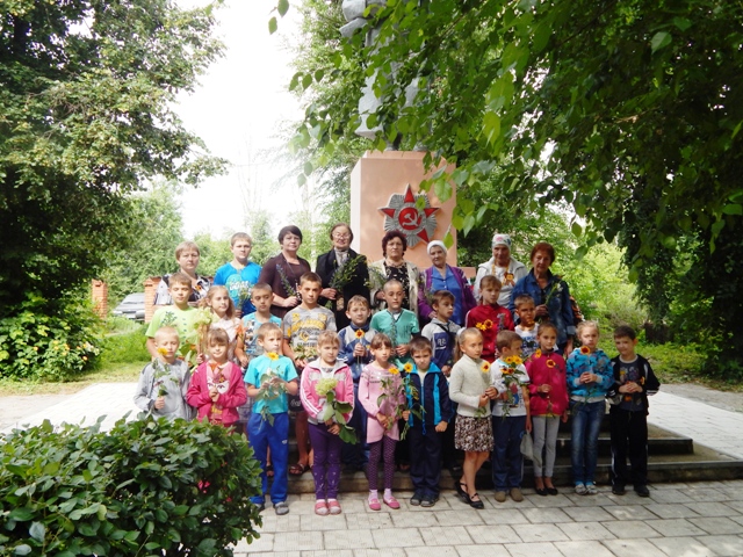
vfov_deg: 45.4
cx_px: 372
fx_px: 665
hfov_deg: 58.4
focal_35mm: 31
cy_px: 278
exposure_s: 1/400
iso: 125
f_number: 3.2
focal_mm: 5.6
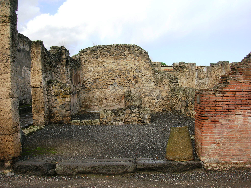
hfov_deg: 54.0
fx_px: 247
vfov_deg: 41.8
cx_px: 126
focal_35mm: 34
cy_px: 94
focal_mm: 5.7
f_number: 4.9
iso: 50
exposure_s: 1/160
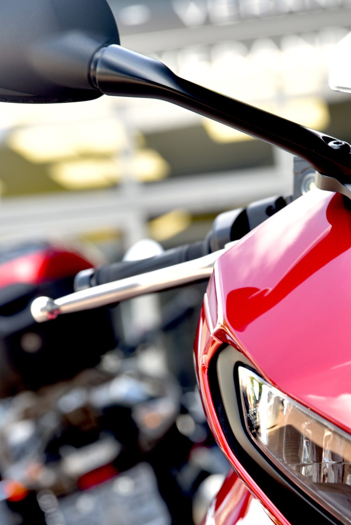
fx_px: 1782
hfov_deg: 11.2
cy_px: 457
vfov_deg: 16.6
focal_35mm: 122
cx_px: 287
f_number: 4
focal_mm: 70
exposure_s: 1/60
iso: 100
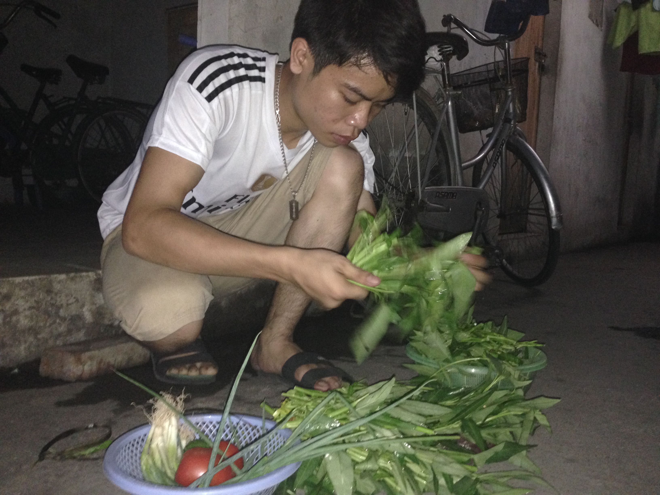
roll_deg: -2.6
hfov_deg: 55.4
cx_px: 330
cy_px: 248
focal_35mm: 33
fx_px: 629
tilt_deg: -5.0
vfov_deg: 42.9
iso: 320
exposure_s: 1/16
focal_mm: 4.12
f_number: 2.4
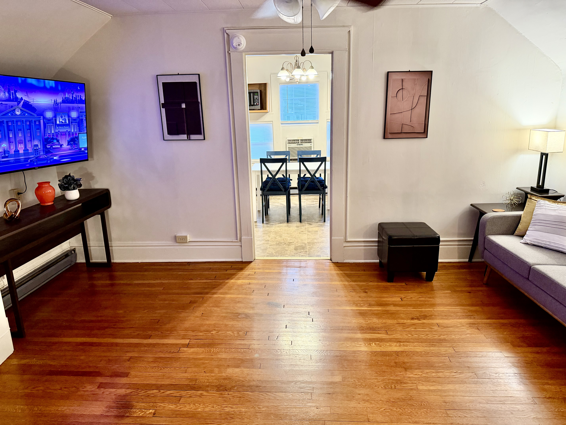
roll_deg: +2.4
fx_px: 392
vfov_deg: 56.8
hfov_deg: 71.6
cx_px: 283
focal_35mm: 24
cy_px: 212
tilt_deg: -14.7
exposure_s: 1/60
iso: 400
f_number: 1.78
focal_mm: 6.76
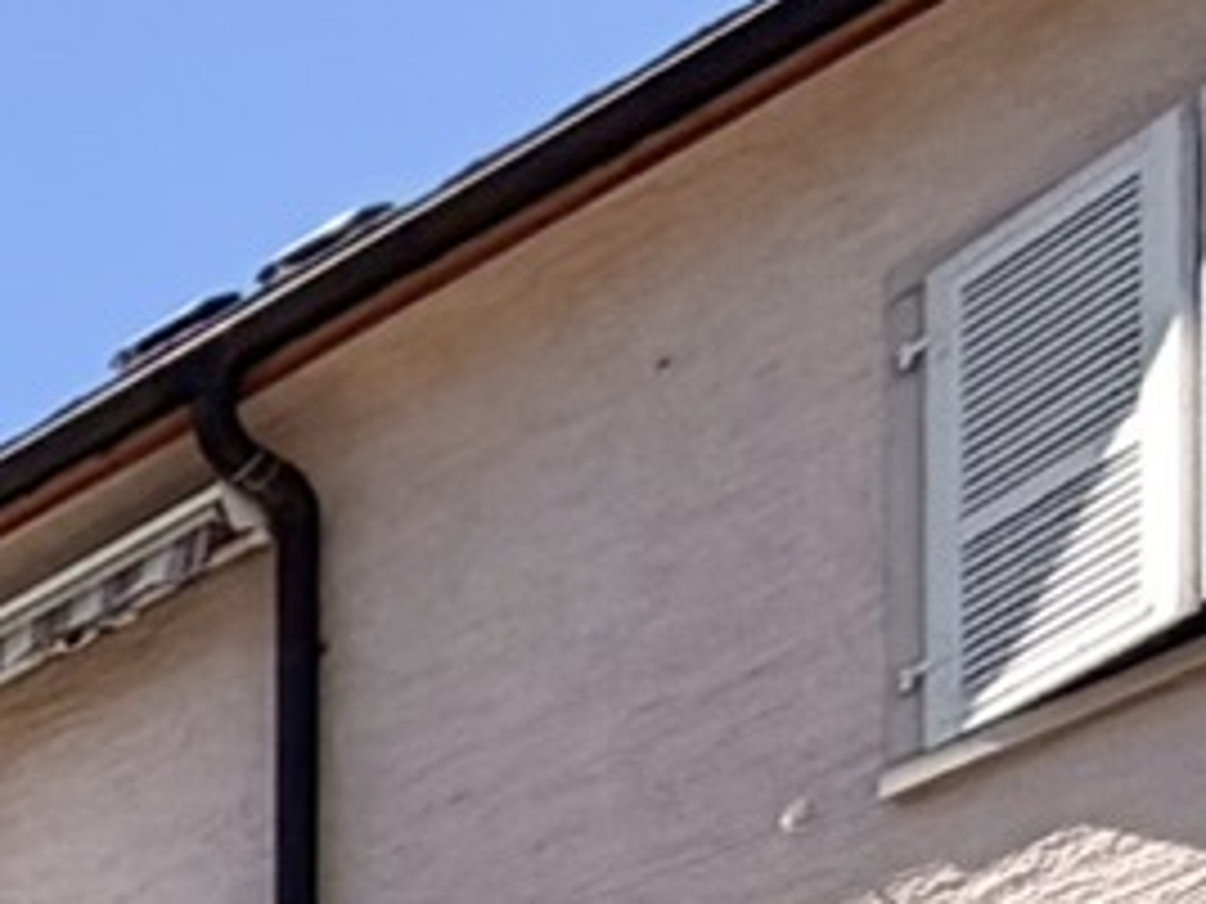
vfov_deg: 9.5
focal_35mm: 107
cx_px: -3172
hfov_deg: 9.2
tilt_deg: +0.7
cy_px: 3009
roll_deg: -0.3
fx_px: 3728
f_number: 2.2
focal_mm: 2.22
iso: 25
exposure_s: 1/770
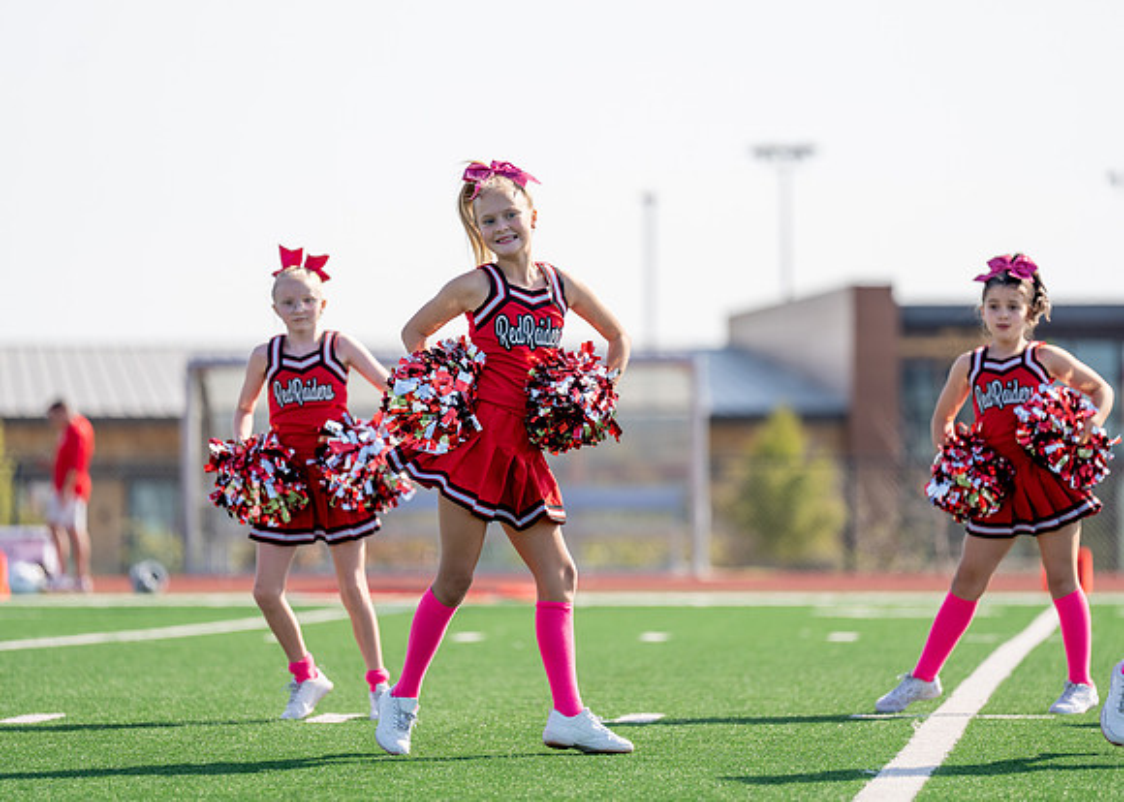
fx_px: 6688
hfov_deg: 9.6
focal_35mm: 210
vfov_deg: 6.9
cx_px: 562
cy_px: 401
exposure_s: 1/1250
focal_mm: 200
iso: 100
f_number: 2.8
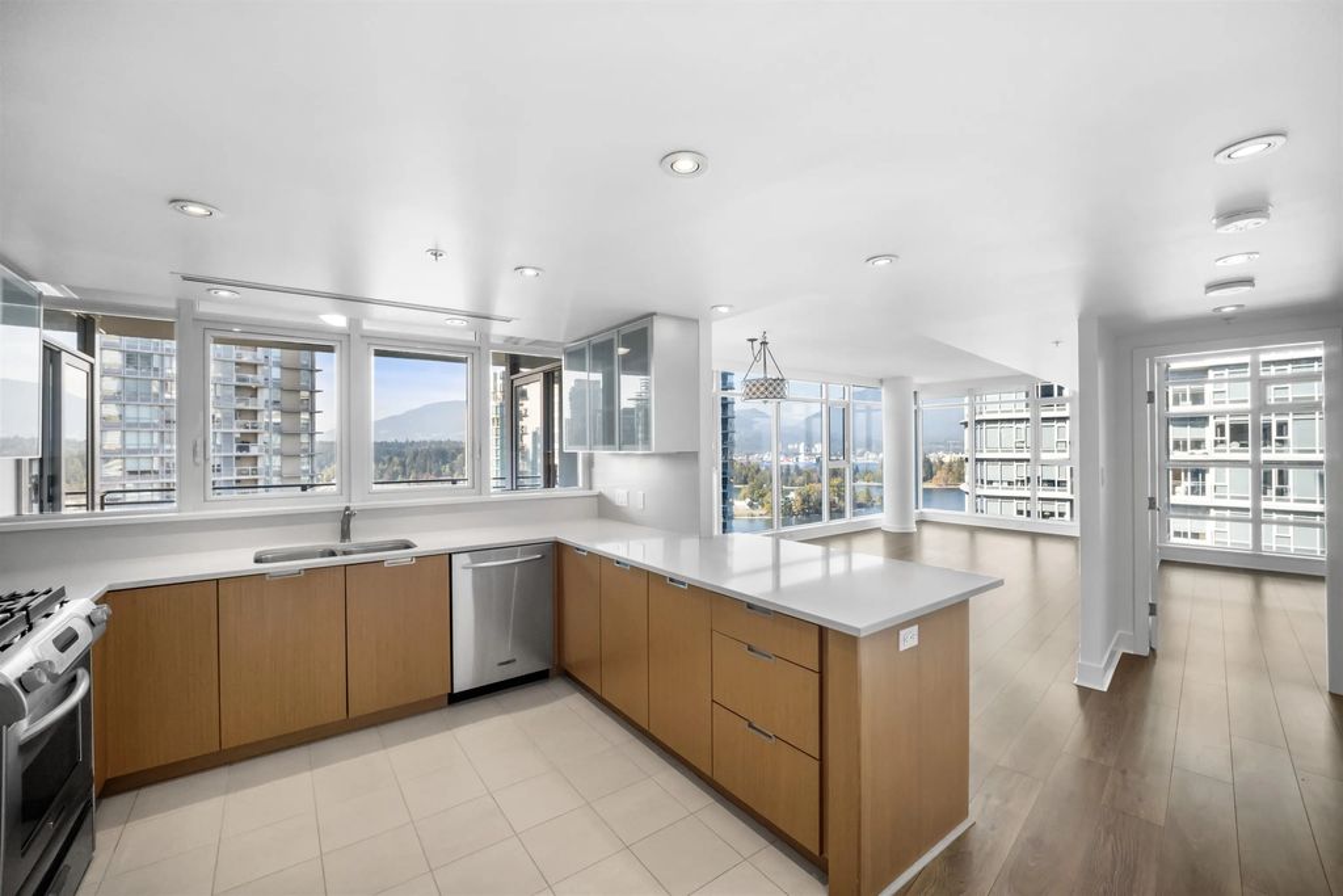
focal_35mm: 14
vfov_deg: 83.3
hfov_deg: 106.3
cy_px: 448
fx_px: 504
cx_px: 672
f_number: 9
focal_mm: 9
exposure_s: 1/10
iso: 250
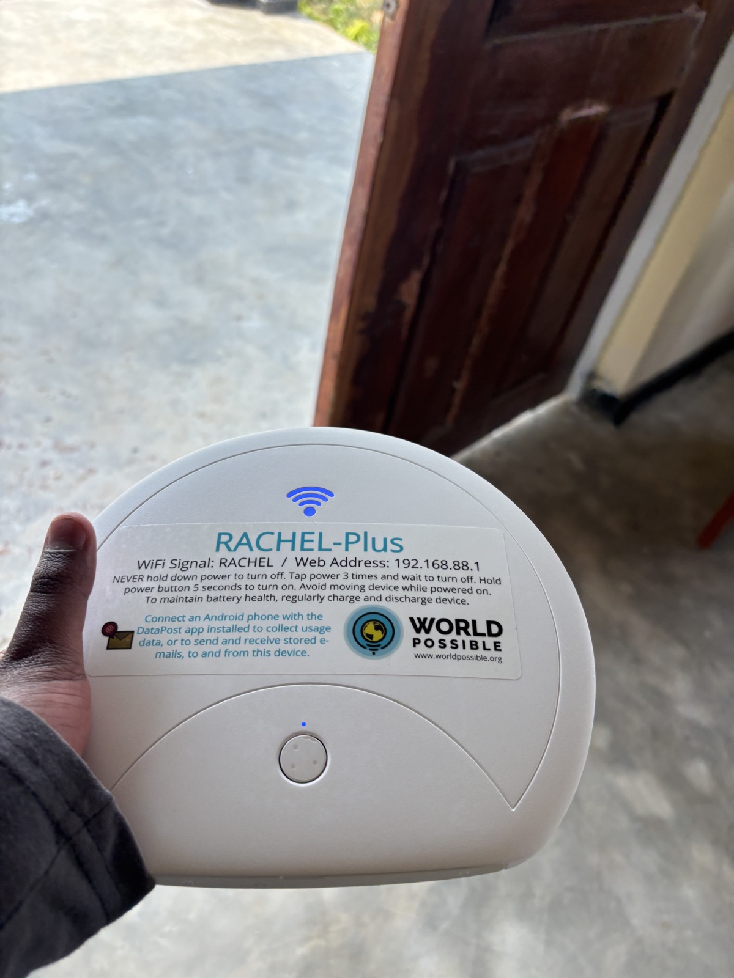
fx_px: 735
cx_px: 367
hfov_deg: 53.1
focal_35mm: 26
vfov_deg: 67.3
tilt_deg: -38.3
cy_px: 489
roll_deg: -14.6
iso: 50
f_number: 1.6
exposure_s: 1/273
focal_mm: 5.96
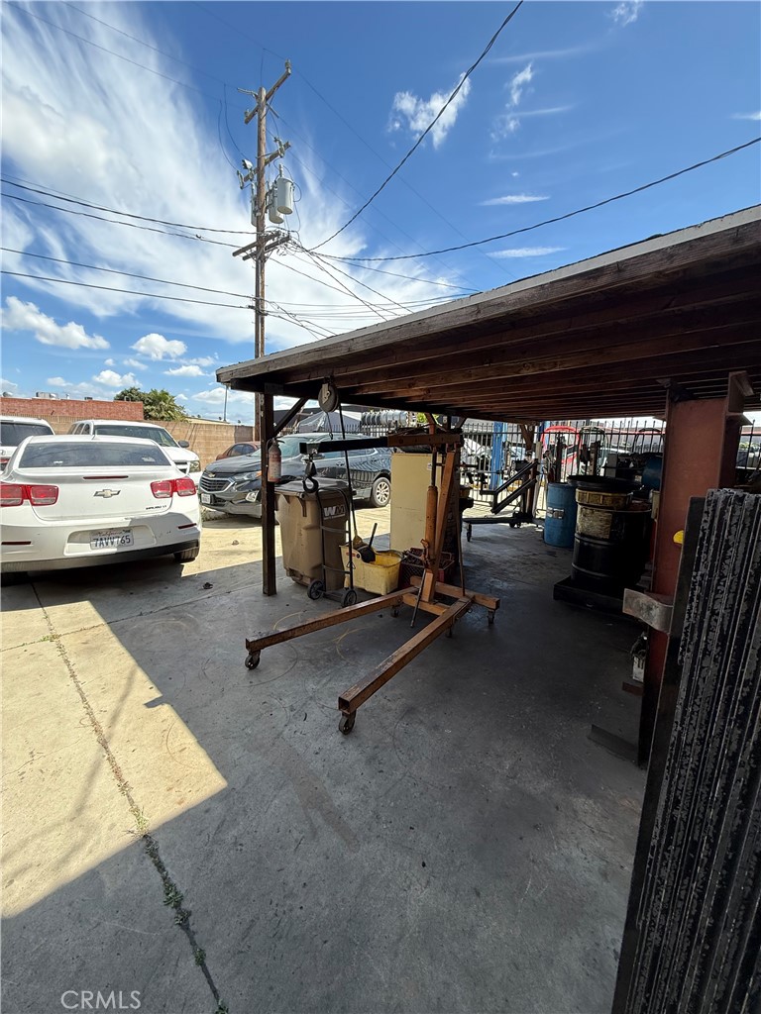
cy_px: 507
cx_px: 380
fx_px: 410
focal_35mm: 14
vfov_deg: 102.1
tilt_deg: -8.0
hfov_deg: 85.7
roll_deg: +0.5
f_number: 2.2
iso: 64
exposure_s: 1/625
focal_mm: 2.22
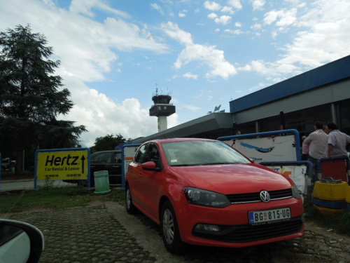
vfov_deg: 54.9
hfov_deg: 69.4
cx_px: 175
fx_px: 253
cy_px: 132
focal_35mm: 25
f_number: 3.3
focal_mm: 4.5
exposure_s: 1/1250
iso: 100
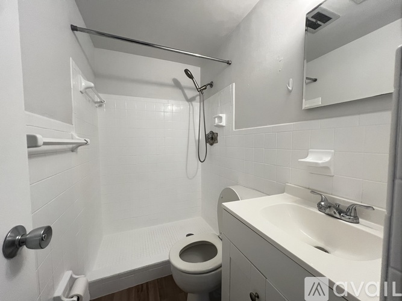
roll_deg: +0.4
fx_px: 151
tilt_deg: -2.7
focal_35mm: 13
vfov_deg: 89.9
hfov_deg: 106.2
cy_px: 150
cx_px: 201
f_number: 1.8
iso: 250
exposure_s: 1/120
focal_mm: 1.57
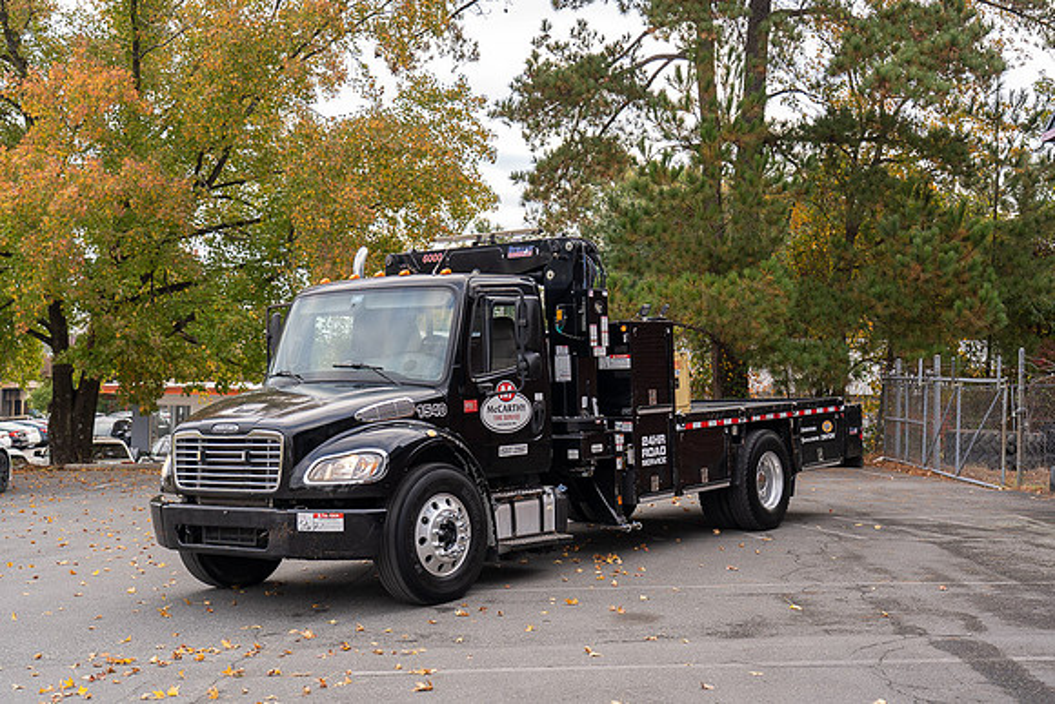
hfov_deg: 44.5
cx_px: 528
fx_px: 1290
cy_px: 352
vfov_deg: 30.5
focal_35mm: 44
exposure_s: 1/160
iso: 250
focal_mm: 44
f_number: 4
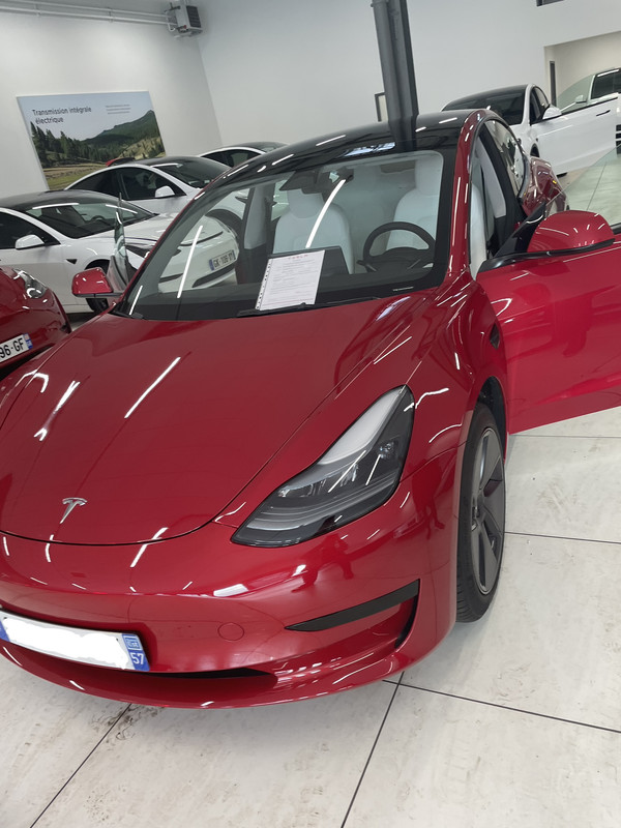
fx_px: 622
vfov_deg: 67.3
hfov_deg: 53.1
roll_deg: +13.6
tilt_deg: -23.4
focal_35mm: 26
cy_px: 414
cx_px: 310
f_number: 1.6
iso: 100
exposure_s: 1/121
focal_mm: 4.2
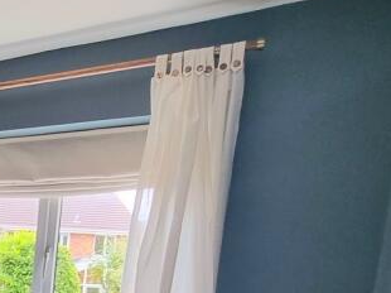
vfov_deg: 29.7
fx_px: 485
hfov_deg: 33.6
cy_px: 333
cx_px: -101
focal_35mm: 43
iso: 64
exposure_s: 1/50
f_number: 2.2
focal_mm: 2.2
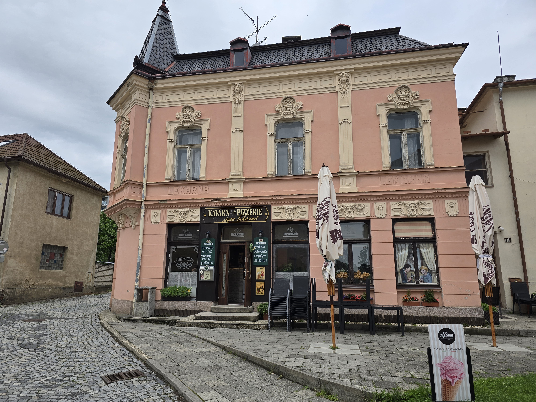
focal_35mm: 23
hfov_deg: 73.9
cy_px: 201
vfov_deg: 58.9
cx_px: 268
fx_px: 356
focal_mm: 6.3
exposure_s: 1/960
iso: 12
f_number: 1.7
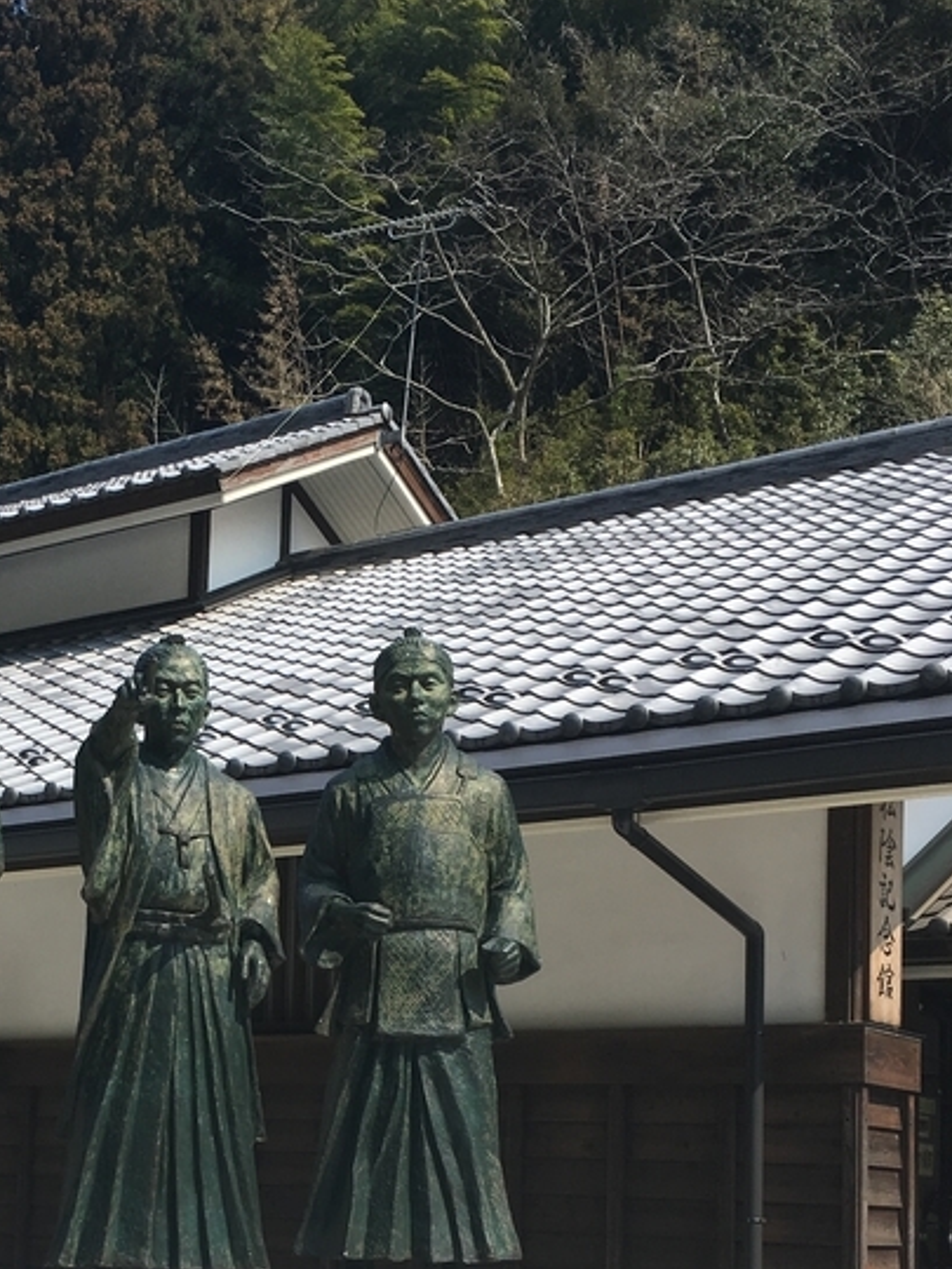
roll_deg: -2.8
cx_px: 129
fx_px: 2017
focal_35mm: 55
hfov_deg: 25.9
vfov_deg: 33.8
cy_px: 1034
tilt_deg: +4.2
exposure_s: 1/1261
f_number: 2.2
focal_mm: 4.15
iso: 25
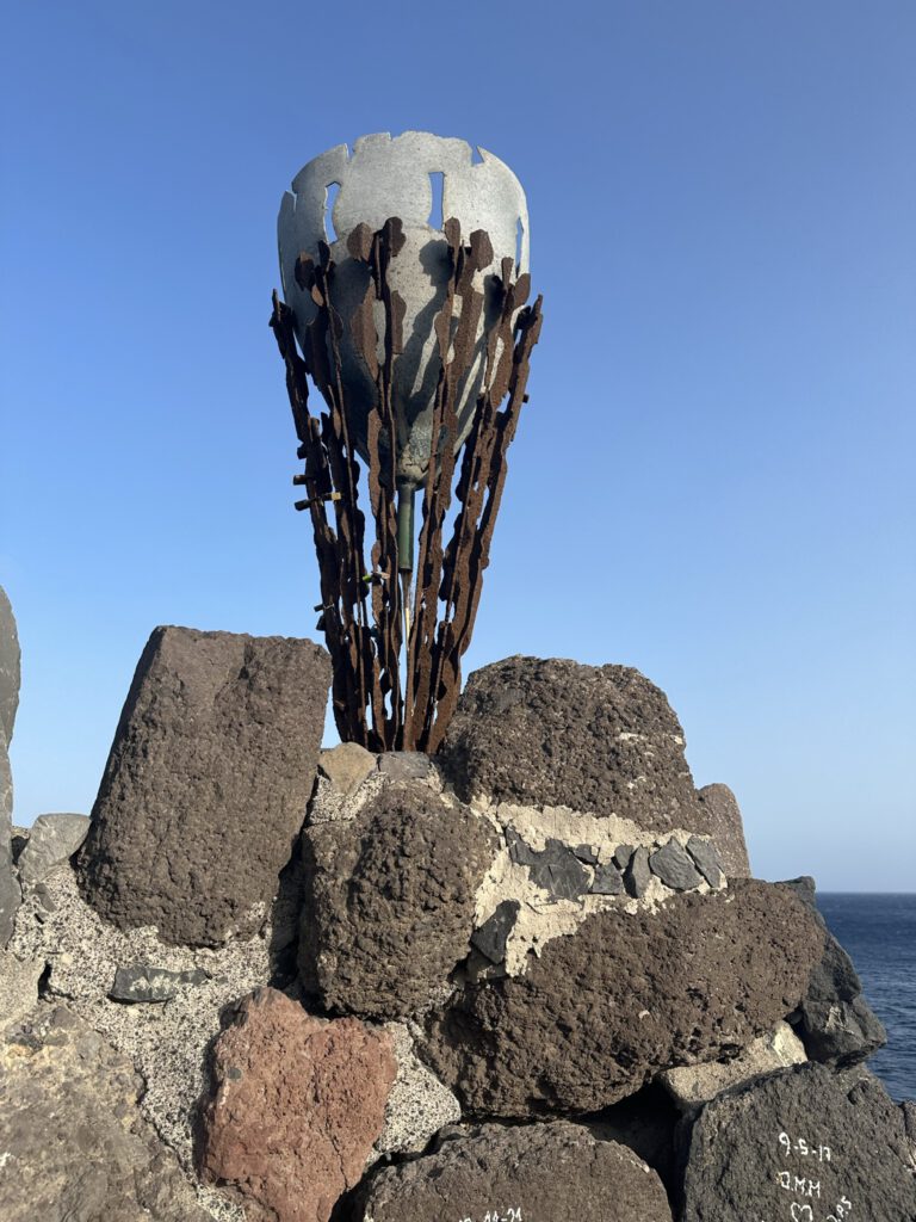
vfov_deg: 71.6
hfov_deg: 56.8
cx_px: 458
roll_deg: -1.1
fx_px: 847
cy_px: 611
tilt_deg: +19.7
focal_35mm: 24
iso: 80
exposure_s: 1/3058
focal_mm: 6.86
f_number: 1.78
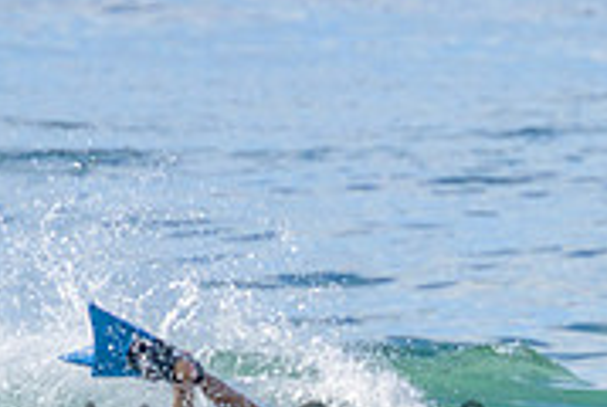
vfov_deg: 0.5
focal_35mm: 2585
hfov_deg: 0.8
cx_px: 434
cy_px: 426
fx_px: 43658
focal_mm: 800
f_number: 11
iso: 1000
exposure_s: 1/2000
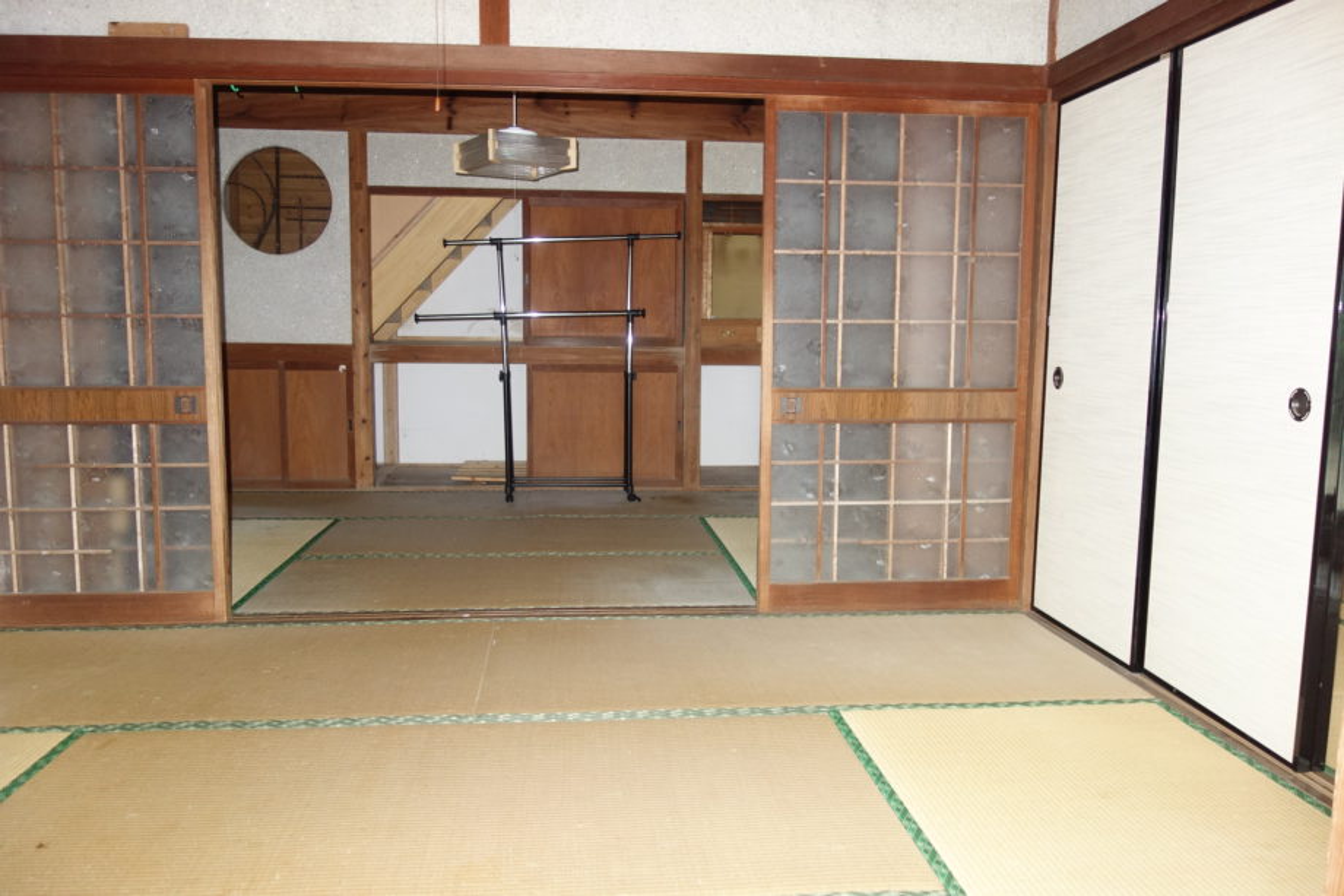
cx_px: 672
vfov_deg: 46.4
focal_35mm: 28
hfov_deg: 65.5
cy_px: 448
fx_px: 1045
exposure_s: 1/30
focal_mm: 10.4
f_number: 1.8
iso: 400
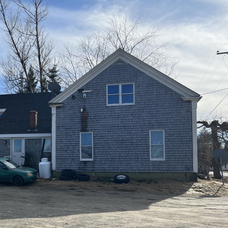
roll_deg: -0.3
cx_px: 46
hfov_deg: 37.0
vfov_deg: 38.0
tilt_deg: +3.4
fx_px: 328
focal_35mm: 44
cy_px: 147
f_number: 1.5
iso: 50
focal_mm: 5.7
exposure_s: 1/5882
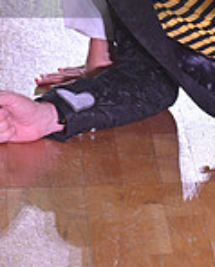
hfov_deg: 4.9
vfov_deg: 6.1
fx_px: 2506
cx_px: 210
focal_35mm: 316
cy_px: -41
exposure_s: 1/320
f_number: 5
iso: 2000
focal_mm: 86
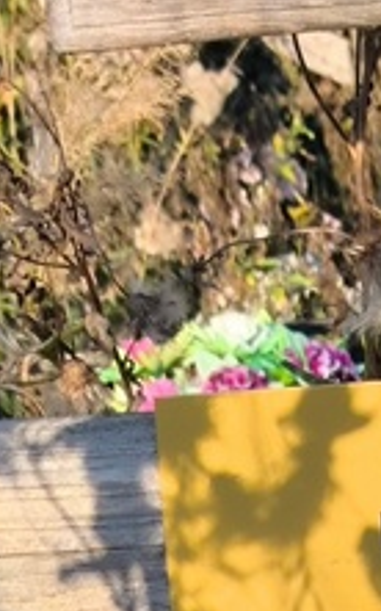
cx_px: 443
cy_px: 799
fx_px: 3192
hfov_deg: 6.8
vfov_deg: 10.7
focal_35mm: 192
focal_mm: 4.71
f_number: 1.7
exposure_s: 1/405
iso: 50
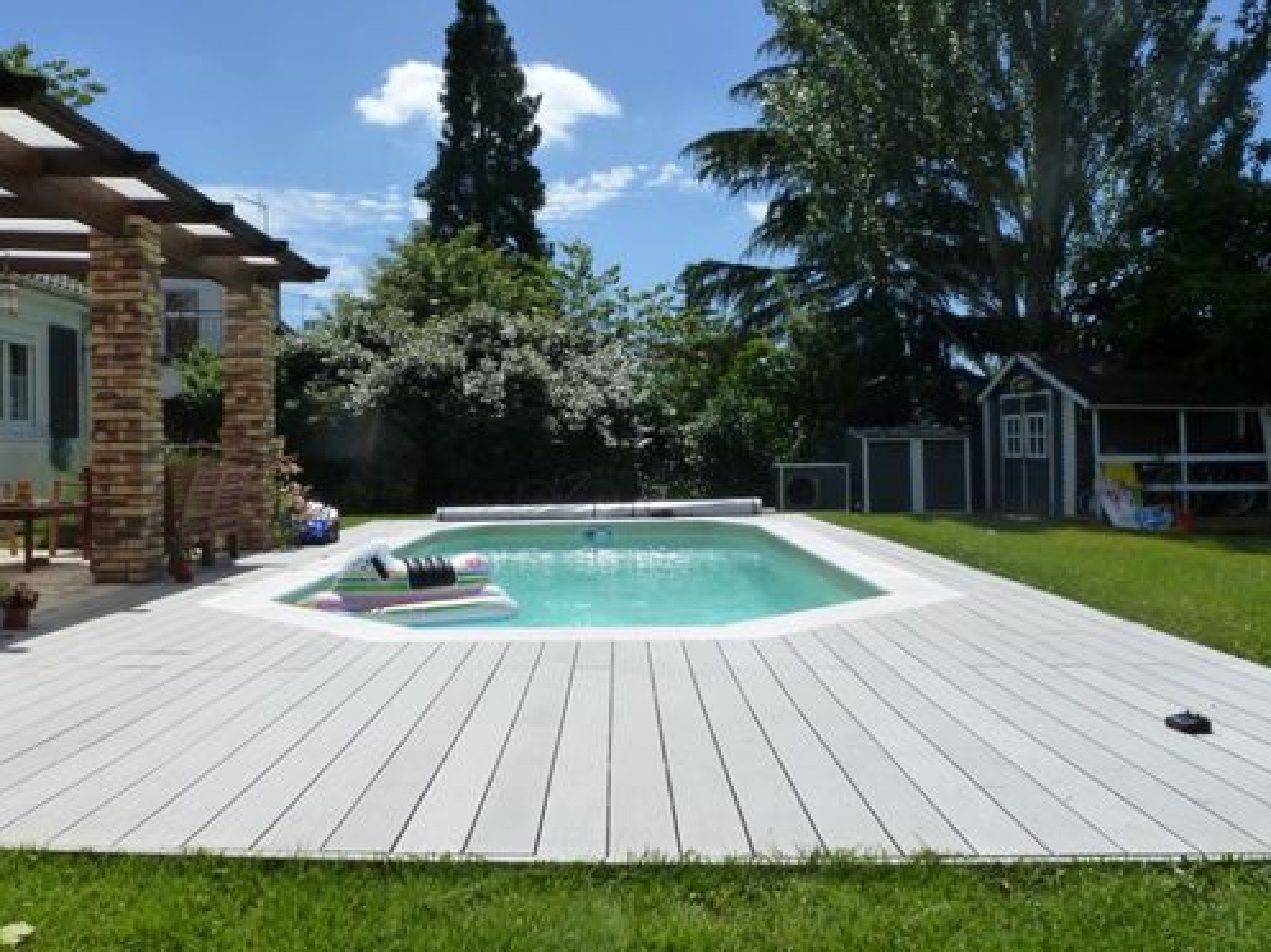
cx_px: 540
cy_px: 440
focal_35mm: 29
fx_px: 1064
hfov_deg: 61.4
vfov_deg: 48.1
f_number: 5.6
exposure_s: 1/500
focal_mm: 4.3
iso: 160
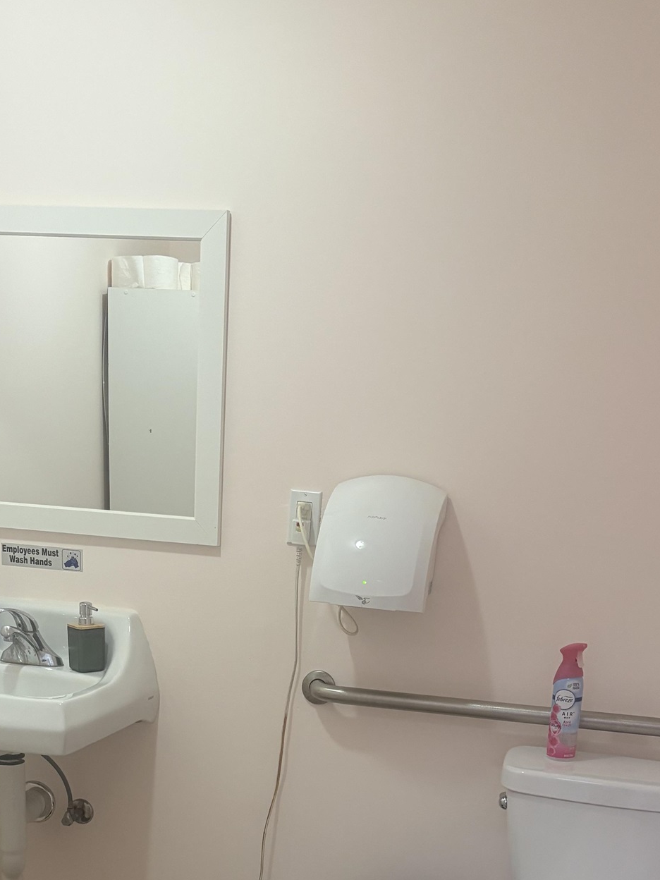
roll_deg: -3.4
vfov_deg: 37.1
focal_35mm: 48
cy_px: 793
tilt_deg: -16.6
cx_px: 305
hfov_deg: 30.3
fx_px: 1220
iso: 160
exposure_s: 1/60
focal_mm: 5.96
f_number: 1.6
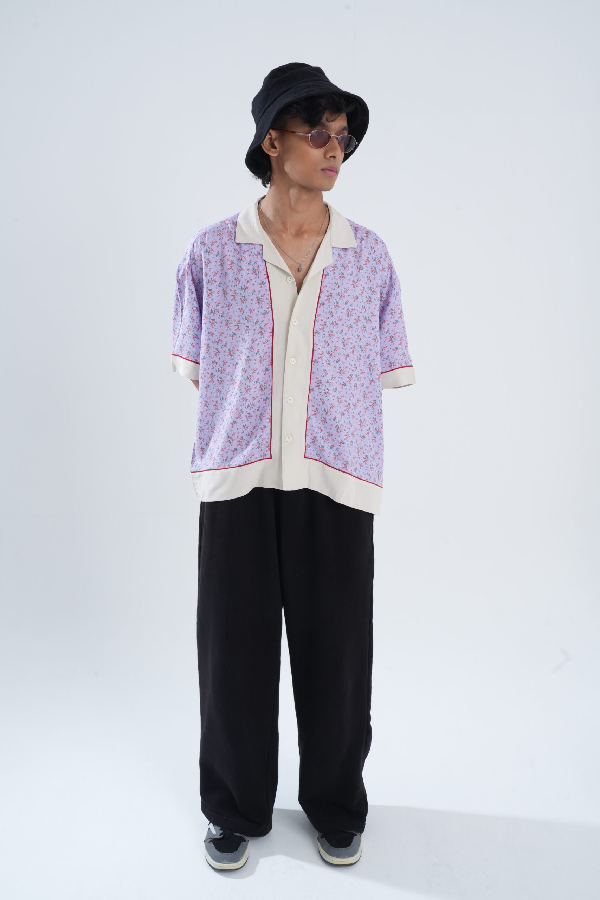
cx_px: 300
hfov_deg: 32.6
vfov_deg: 47.4
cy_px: 450
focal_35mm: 41
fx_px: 1025
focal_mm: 41
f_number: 13
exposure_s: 1/160
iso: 640
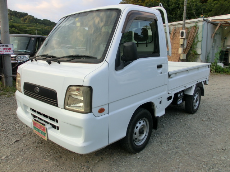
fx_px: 199
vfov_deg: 46.8
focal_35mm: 30
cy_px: 86
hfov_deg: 60.0
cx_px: 115
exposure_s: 1/125
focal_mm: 5.25
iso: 100
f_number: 3.5
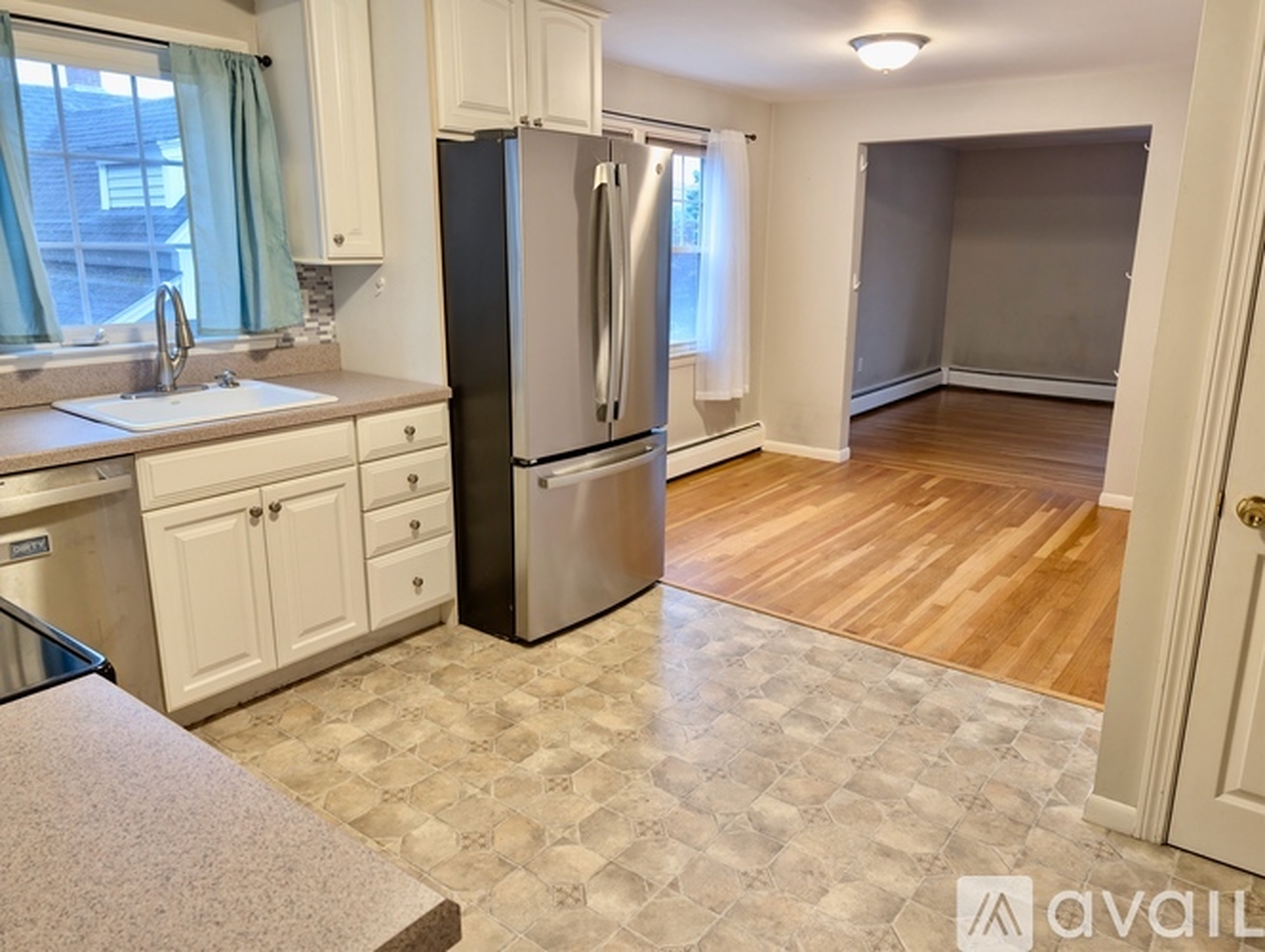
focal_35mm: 24
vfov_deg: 56.9
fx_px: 878
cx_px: 632
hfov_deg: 71.5
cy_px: 476
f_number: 1.68
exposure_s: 1/40
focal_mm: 6.9
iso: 178
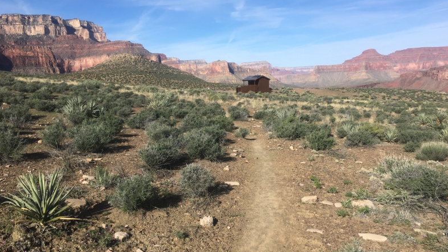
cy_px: 115
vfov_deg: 36.6
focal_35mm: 32
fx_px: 380
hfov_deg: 61.0
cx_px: 223
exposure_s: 1/2024
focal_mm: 4.15
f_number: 2.2
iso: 25
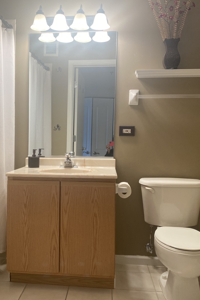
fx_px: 308
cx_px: 71
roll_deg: -0.7
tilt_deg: +0.2
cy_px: 150
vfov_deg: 51.9
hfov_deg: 35.7
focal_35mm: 37
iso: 64
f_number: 1.8
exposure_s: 1/60
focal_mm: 4.25
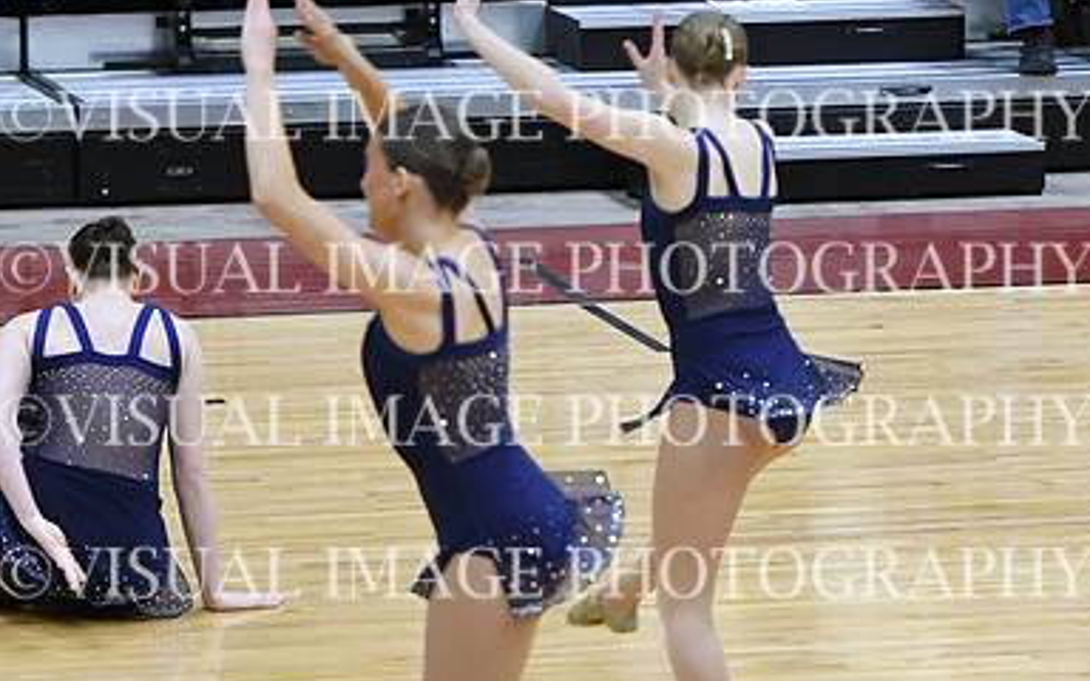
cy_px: 497
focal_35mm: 311
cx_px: 546
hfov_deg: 6.8
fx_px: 9239
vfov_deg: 4.2
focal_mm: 135
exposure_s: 1/400
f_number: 3.5
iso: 4000
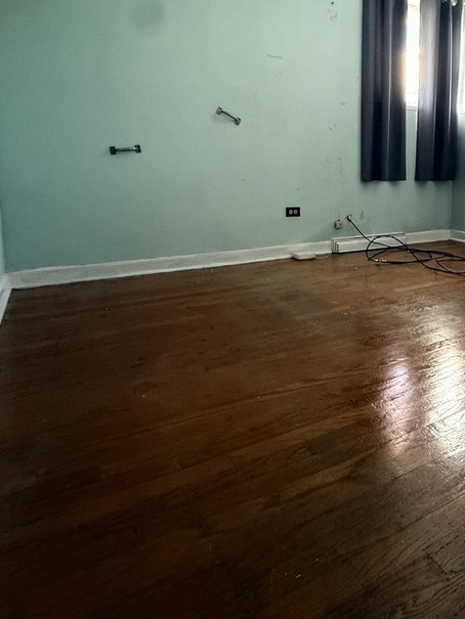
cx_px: 348
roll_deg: -0.4
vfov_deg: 68.1
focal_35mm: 25
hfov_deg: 52.5
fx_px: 448
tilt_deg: -5.4
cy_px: 226
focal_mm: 2.22
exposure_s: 1/60
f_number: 2.2
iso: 500
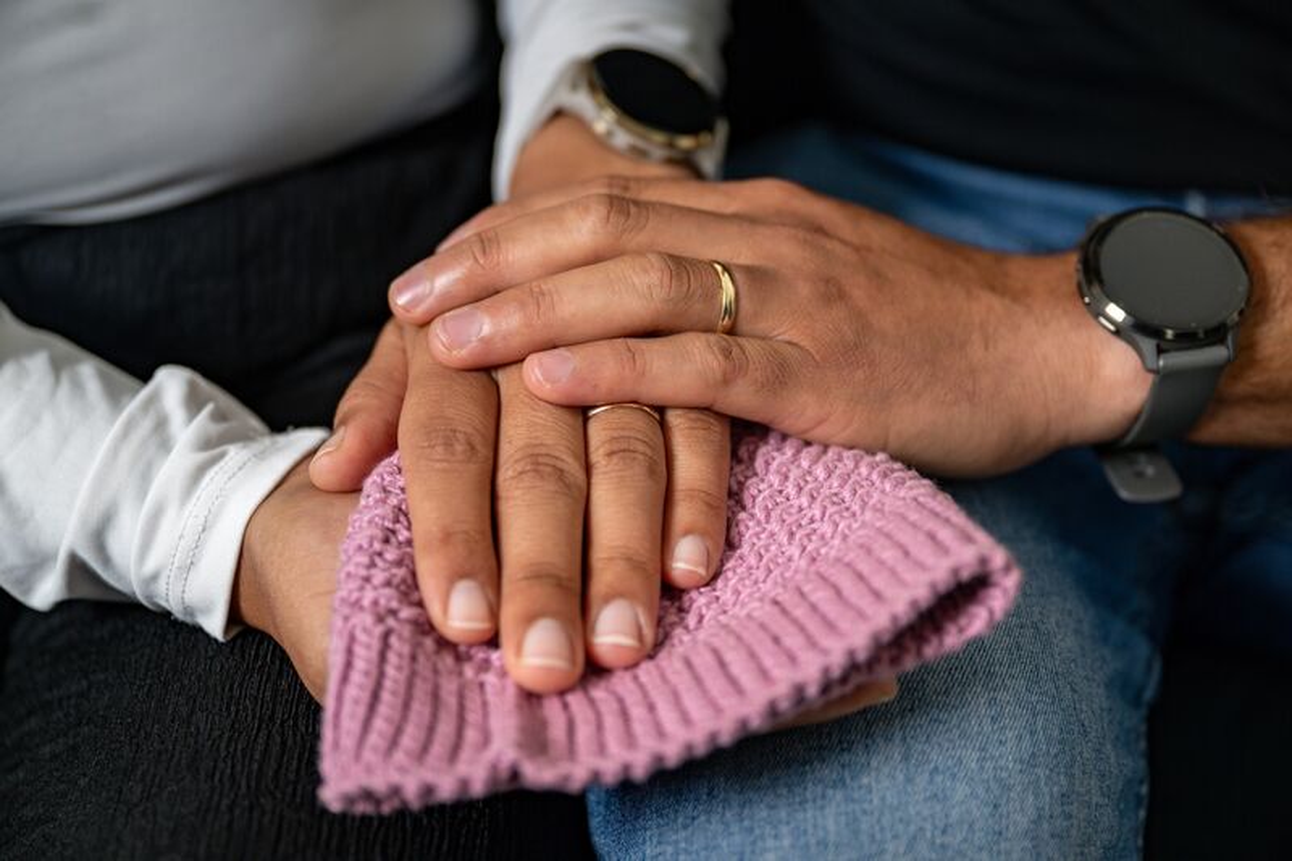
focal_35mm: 46
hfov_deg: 42.8
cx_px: 646
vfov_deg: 29.2
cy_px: 430
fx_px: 1650
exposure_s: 1/100
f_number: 3.2
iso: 250
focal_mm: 46
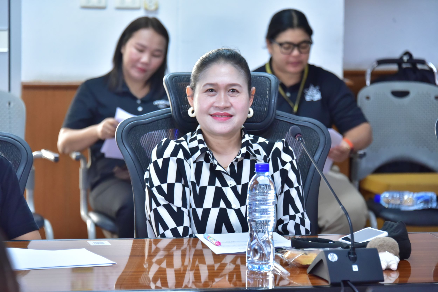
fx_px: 1947
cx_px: 219
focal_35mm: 160
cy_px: 146
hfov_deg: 12.8
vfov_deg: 8.6
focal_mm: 160
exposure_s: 1/160
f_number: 5.6
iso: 4000
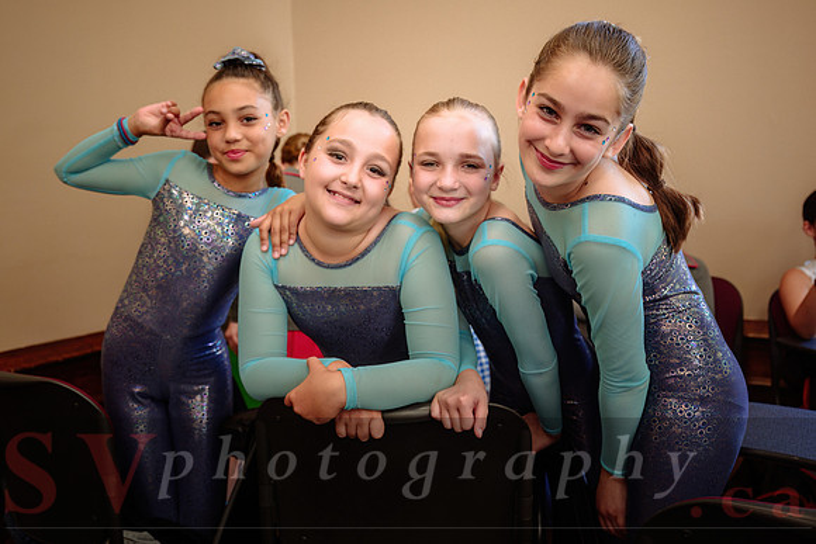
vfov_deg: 39.6
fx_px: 756
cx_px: 408
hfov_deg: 56.7
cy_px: 242
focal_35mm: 33
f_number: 4
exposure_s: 1/100
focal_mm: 30
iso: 500
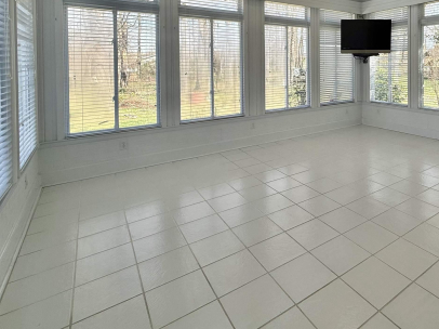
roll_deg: -0.1
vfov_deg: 54.8
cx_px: 326
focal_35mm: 23
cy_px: 66
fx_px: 292
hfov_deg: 69.4
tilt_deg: -0.3
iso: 50
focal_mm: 2.22
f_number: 2.2
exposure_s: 1/293
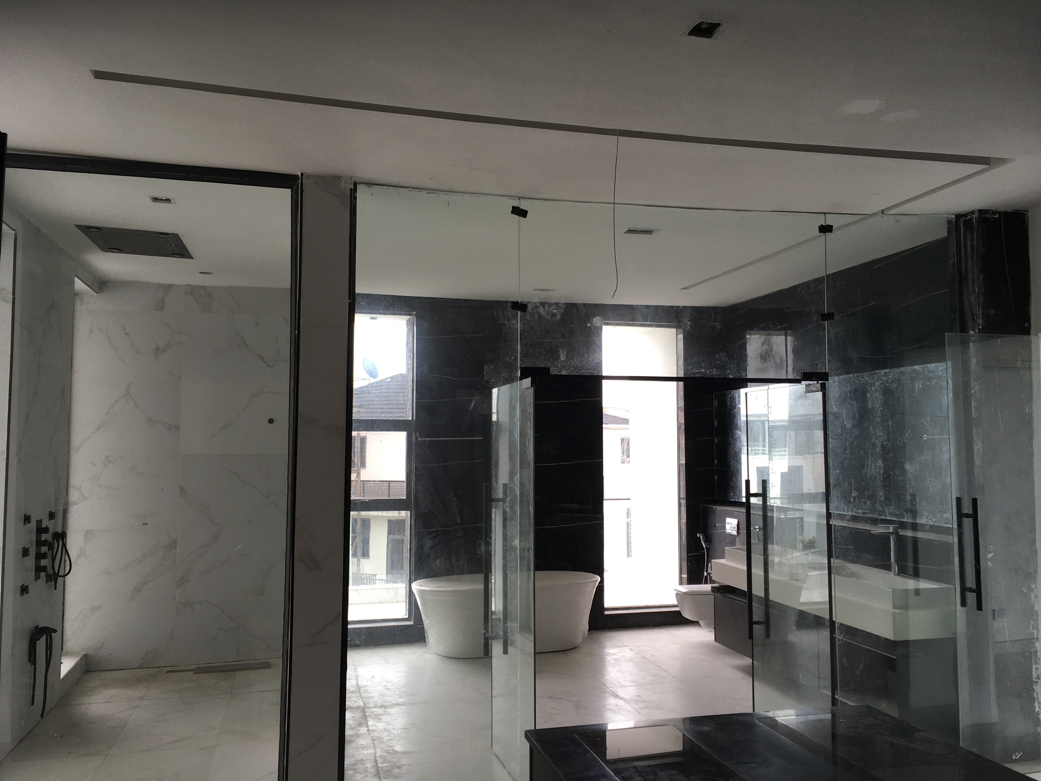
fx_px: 872
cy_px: 390
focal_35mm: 29
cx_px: 520
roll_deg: +0.6
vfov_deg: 48.2
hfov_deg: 61.7
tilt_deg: +4.5
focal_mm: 4.15
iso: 25
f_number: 2.2
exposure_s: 1/116
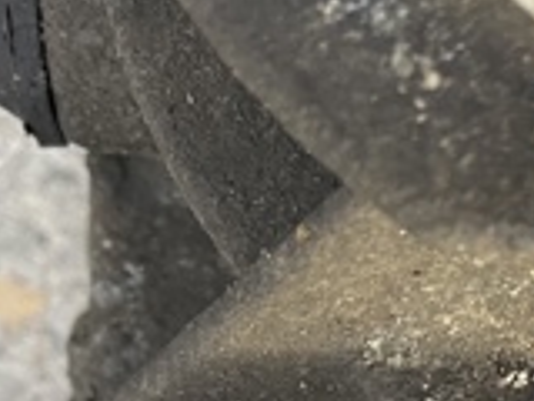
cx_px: 531
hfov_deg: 18.4
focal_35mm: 104
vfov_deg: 12.6
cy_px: 794
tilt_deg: -75.6
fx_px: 1604
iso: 125
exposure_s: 1/65
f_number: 1.6
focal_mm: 4.2
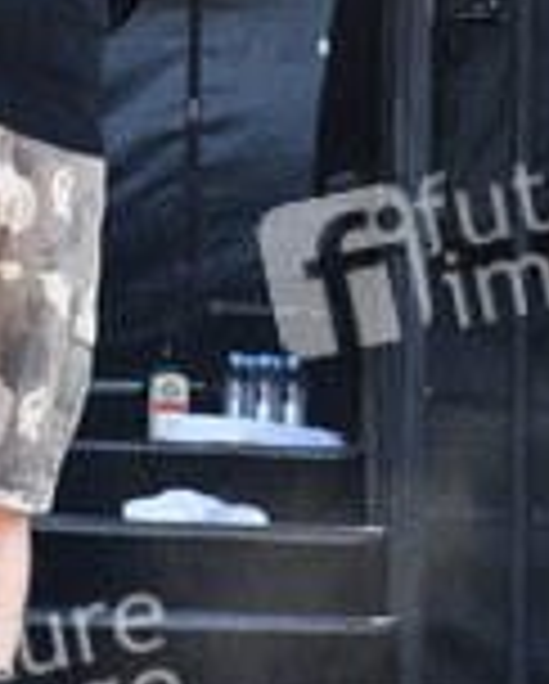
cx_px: 81
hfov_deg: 4.9
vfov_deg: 6.1
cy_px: 27
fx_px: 6369
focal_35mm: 314
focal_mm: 85
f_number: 10
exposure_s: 1/100
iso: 1250
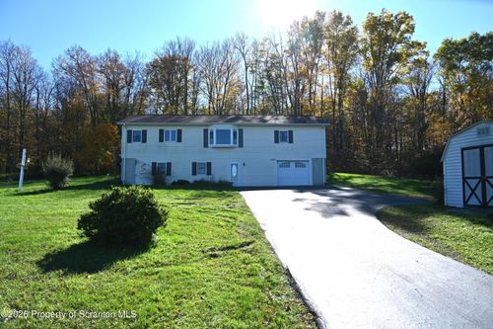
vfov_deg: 53.1
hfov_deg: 73.8
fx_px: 329
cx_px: 246
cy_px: 164
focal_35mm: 24
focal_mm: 24
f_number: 6.3
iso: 100
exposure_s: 1/320
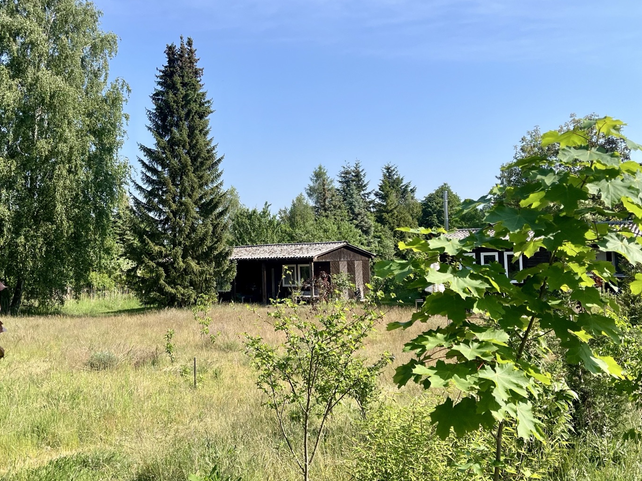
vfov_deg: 37.6
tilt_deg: +7.2
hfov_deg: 48.9
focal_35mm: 38
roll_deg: +1.7
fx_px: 705
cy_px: 205
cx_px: 284
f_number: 1.6
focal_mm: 5.1
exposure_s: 1/3049
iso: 50
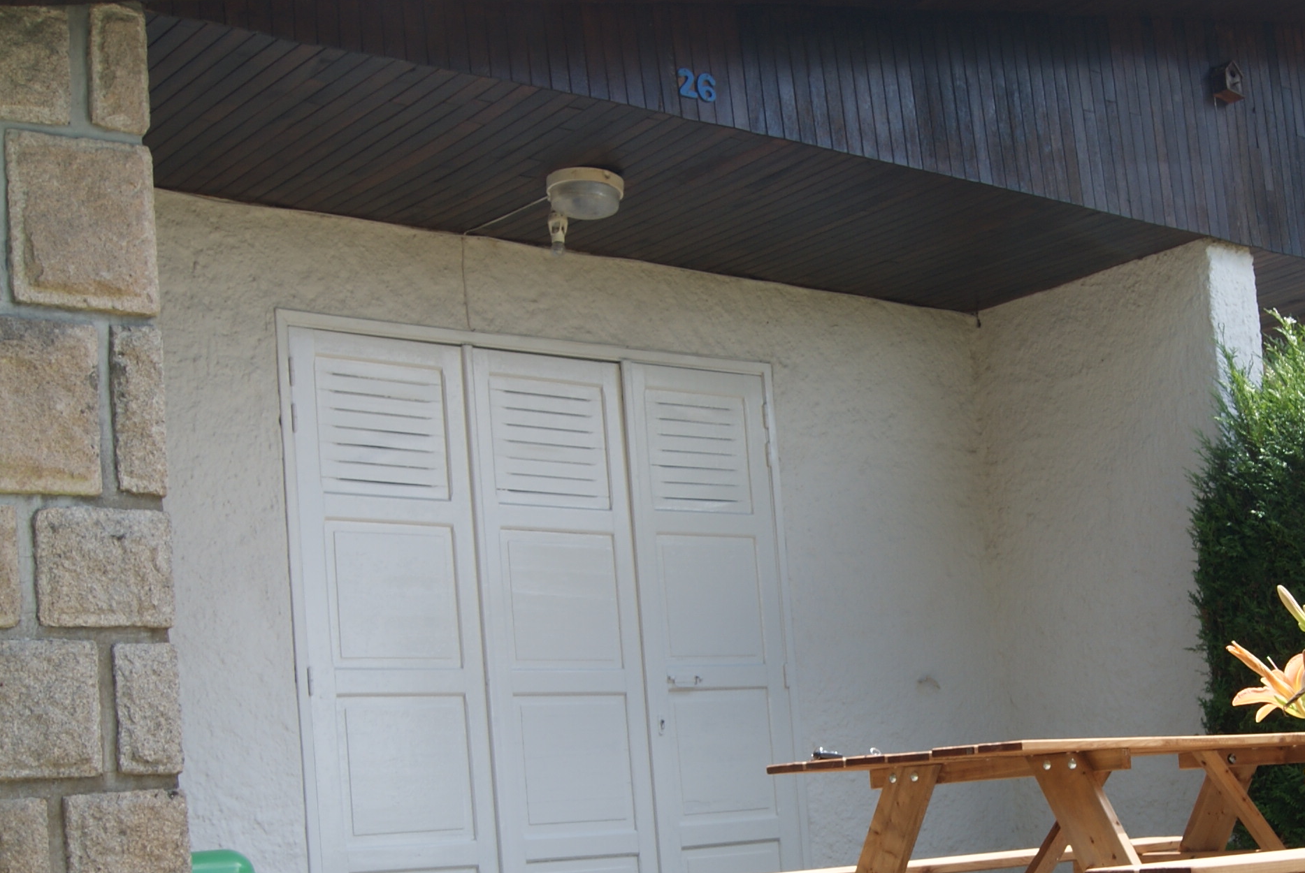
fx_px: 2033
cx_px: 967
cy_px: 712
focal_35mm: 56
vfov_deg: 23.9
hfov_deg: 34.9
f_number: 8
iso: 100
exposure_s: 1/60
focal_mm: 18
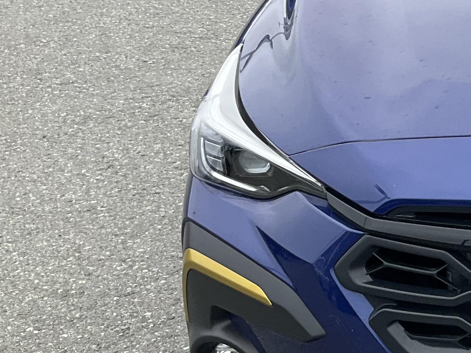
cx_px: 671
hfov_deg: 19.1
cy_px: 97
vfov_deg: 16.0
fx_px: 1252
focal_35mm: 92
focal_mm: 3
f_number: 1.8
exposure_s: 1/551
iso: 25
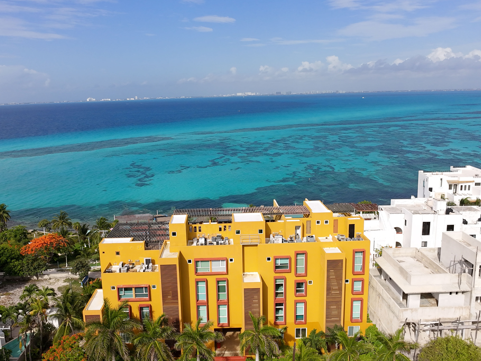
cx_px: 215
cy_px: 176
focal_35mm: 28
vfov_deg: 49.7
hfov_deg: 63.3
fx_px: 389
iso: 110
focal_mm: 4.55
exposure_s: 1/1000
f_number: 2.8
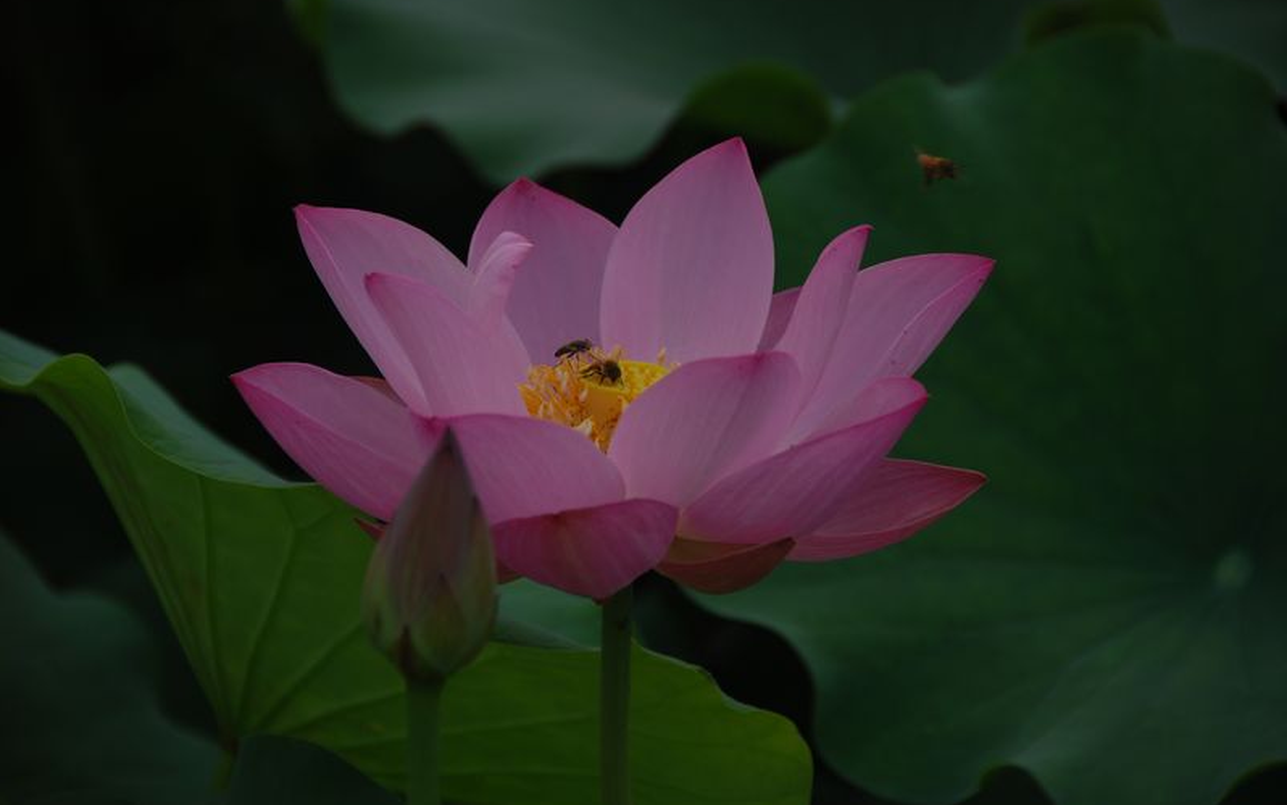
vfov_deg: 4.3
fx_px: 10770
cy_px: 382
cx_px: 644
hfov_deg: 6.8
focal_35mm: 307
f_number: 5.6
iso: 100
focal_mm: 200
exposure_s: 1/400
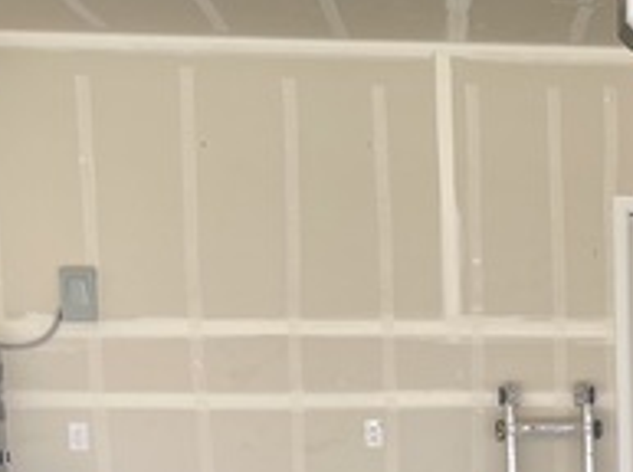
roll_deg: +0.5
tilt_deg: -5.3
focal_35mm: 90
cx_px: 726
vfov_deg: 15.8
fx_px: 1643
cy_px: 554
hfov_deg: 20.6
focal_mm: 5.1
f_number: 1.6
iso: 50
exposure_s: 1/121
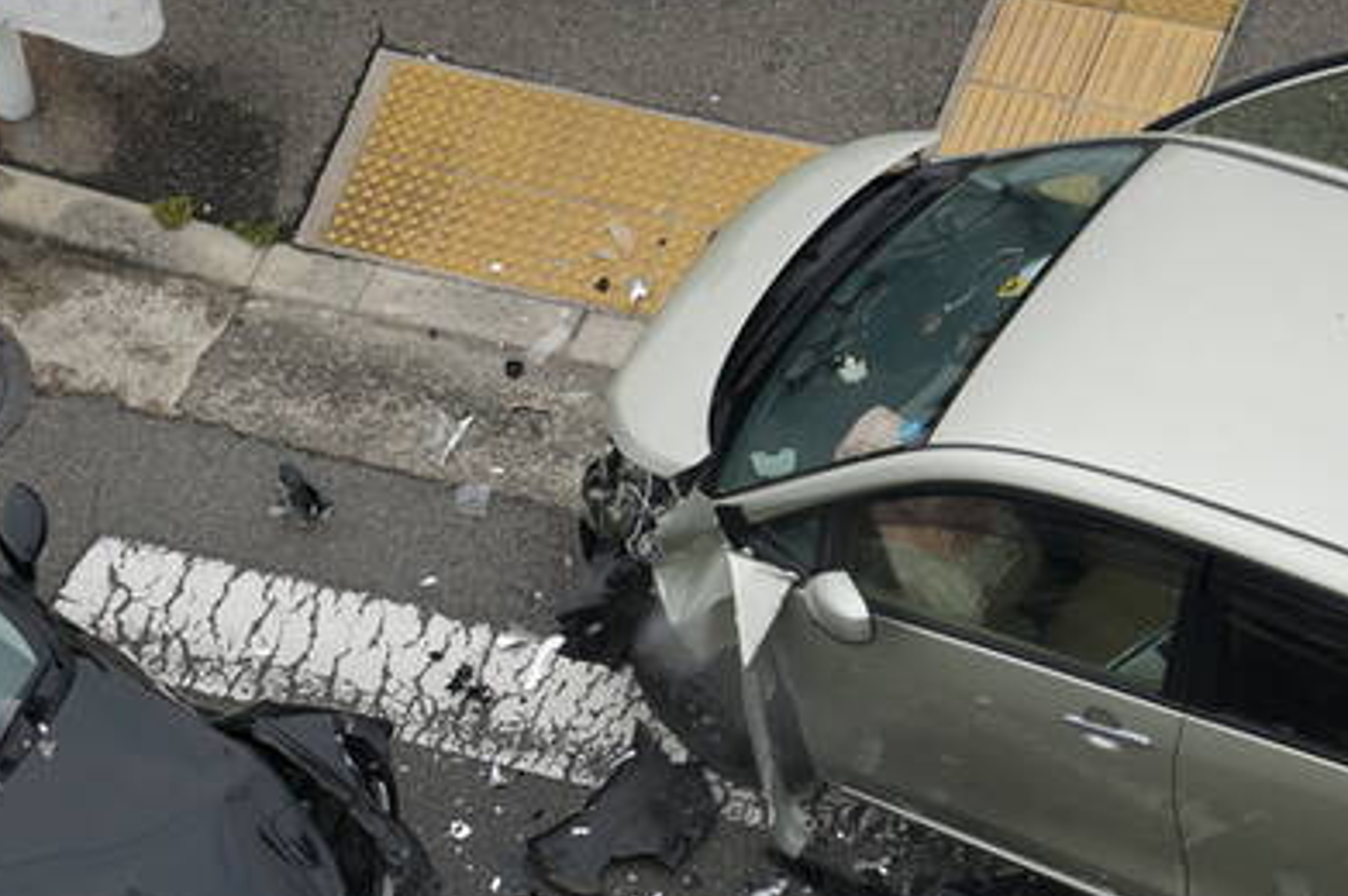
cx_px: 596
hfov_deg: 11.2
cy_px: 531
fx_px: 6884
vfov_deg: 7.4
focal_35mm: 184
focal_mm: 80
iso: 100
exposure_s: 1/250
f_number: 7.1
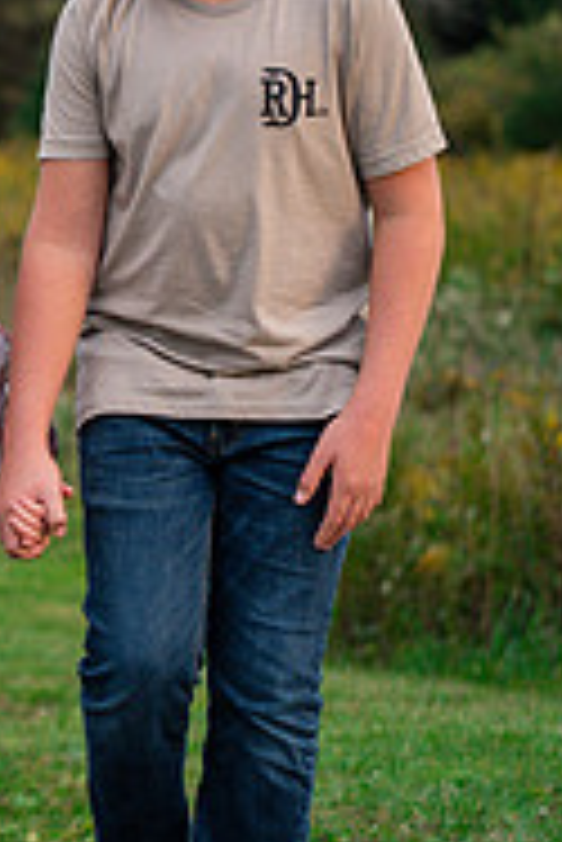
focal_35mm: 264
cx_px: -674
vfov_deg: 7.8
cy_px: 326
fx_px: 6170
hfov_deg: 5.1
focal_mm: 85
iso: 640
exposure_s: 1/250
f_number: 3.2
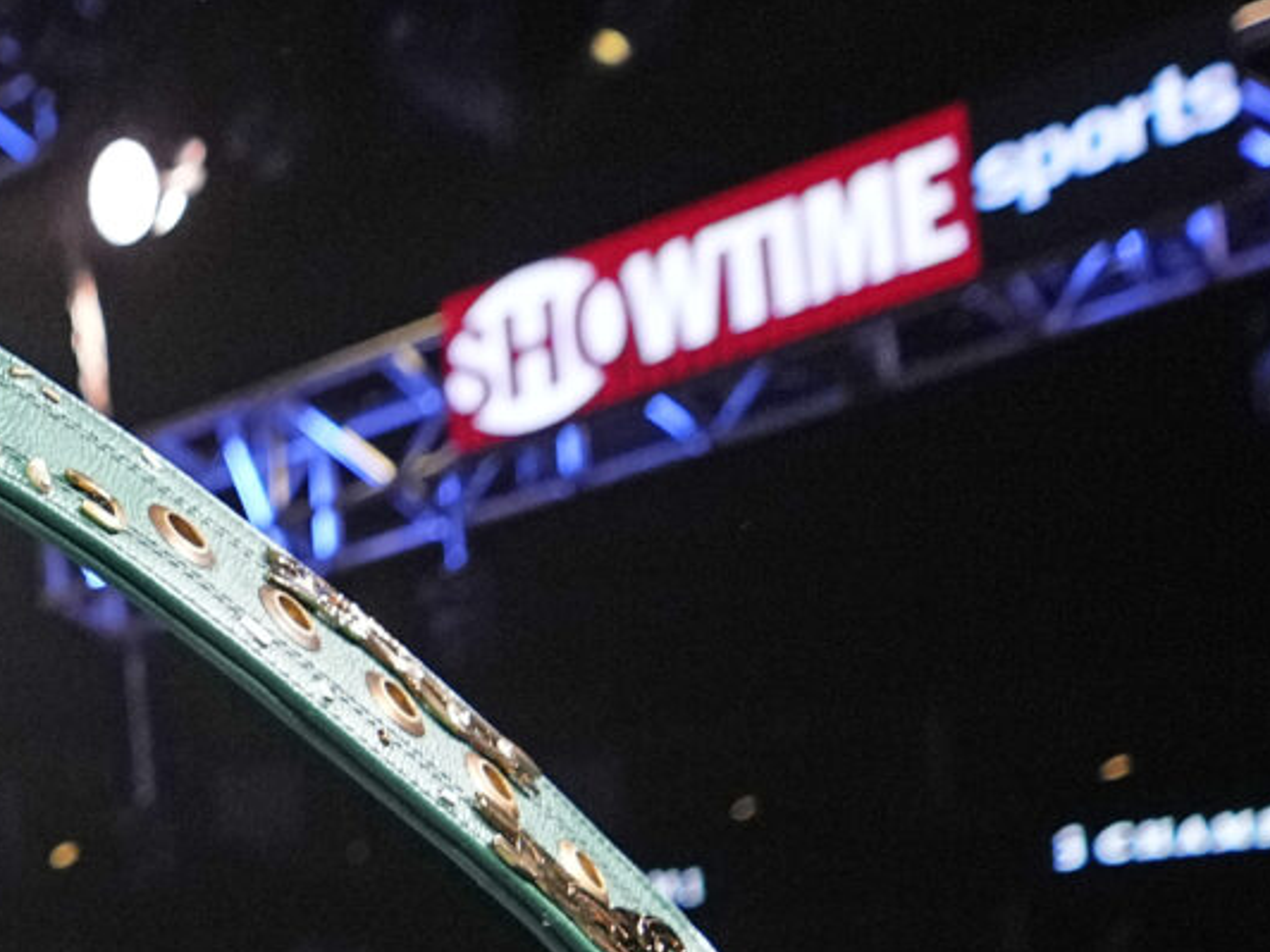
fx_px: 2715
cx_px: -1201
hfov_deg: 18.4
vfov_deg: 16.9
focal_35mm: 74
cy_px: 1645
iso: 2500
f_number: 2.8
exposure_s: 1/1000
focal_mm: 16
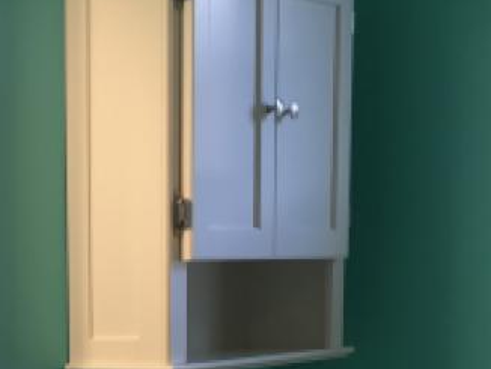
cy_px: 469
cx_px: -98
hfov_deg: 20.2
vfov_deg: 15.5
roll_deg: +1.0
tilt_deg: -8.4
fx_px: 1292
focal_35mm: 91
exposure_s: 1/30
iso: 32
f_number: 2.2
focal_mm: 4.15
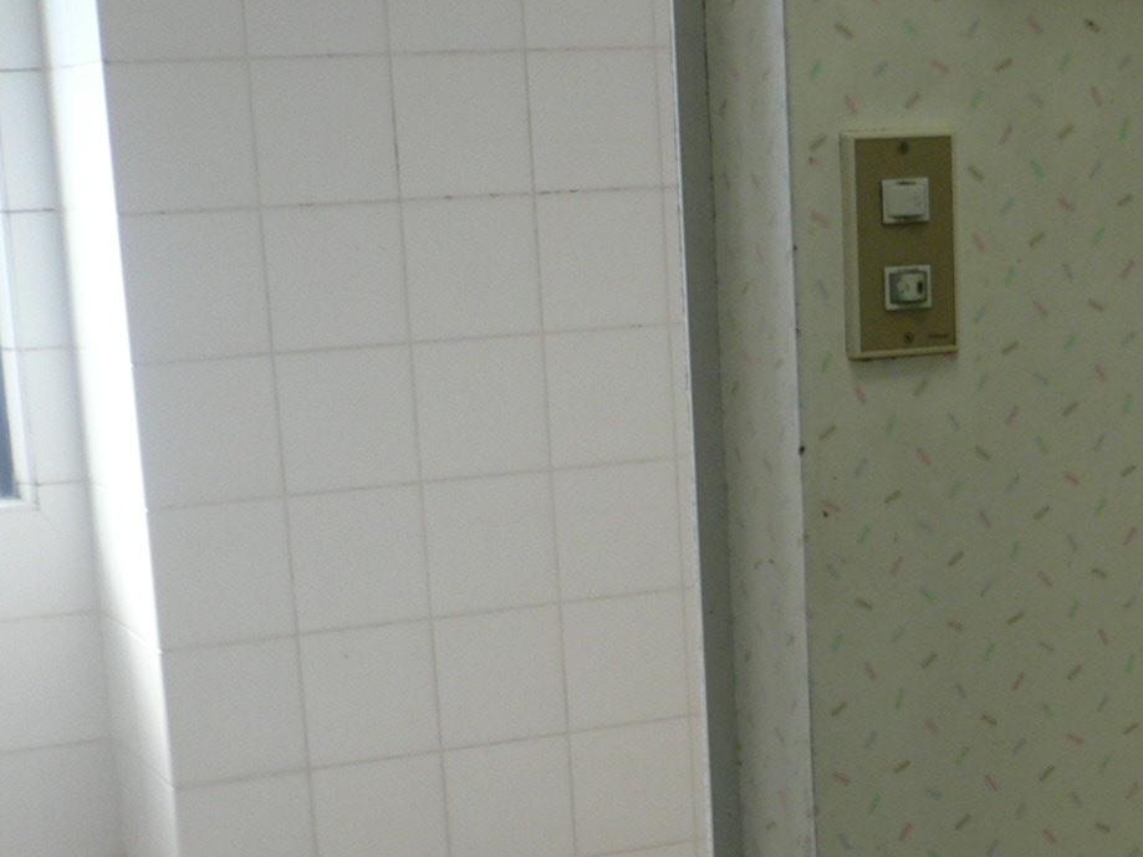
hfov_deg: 24.6
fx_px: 2575
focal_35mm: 78
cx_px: 925
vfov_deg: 18.3
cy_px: 889
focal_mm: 5.8
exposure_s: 1/25
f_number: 2.8
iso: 100
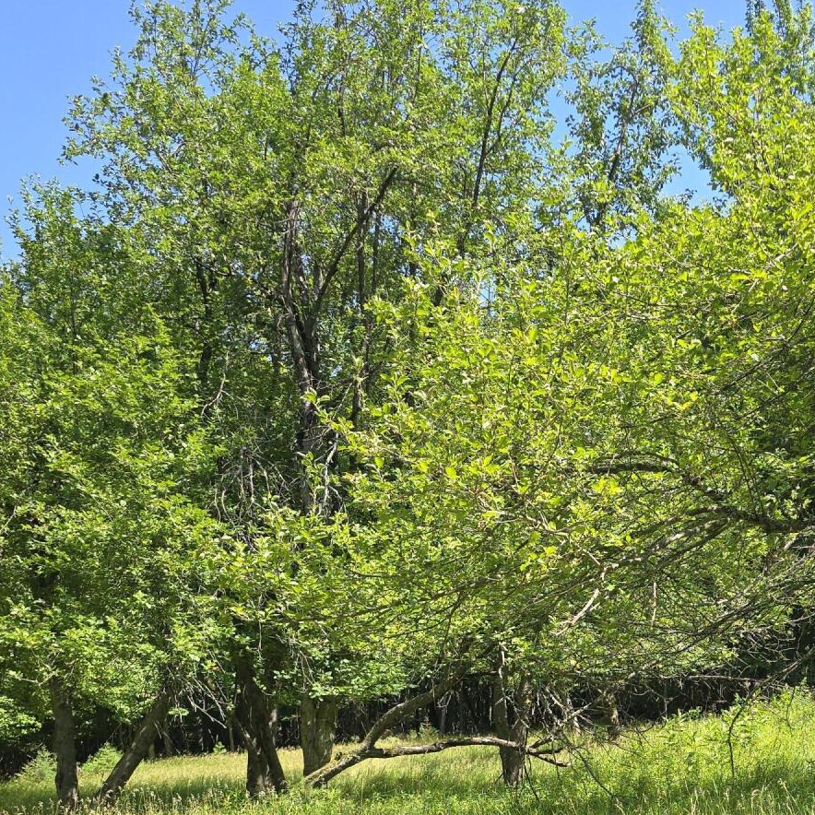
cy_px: 784
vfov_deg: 34.1
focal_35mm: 46
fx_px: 1225
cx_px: 622
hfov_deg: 35.9
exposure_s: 1/215
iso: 12
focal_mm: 6.3
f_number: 1.7
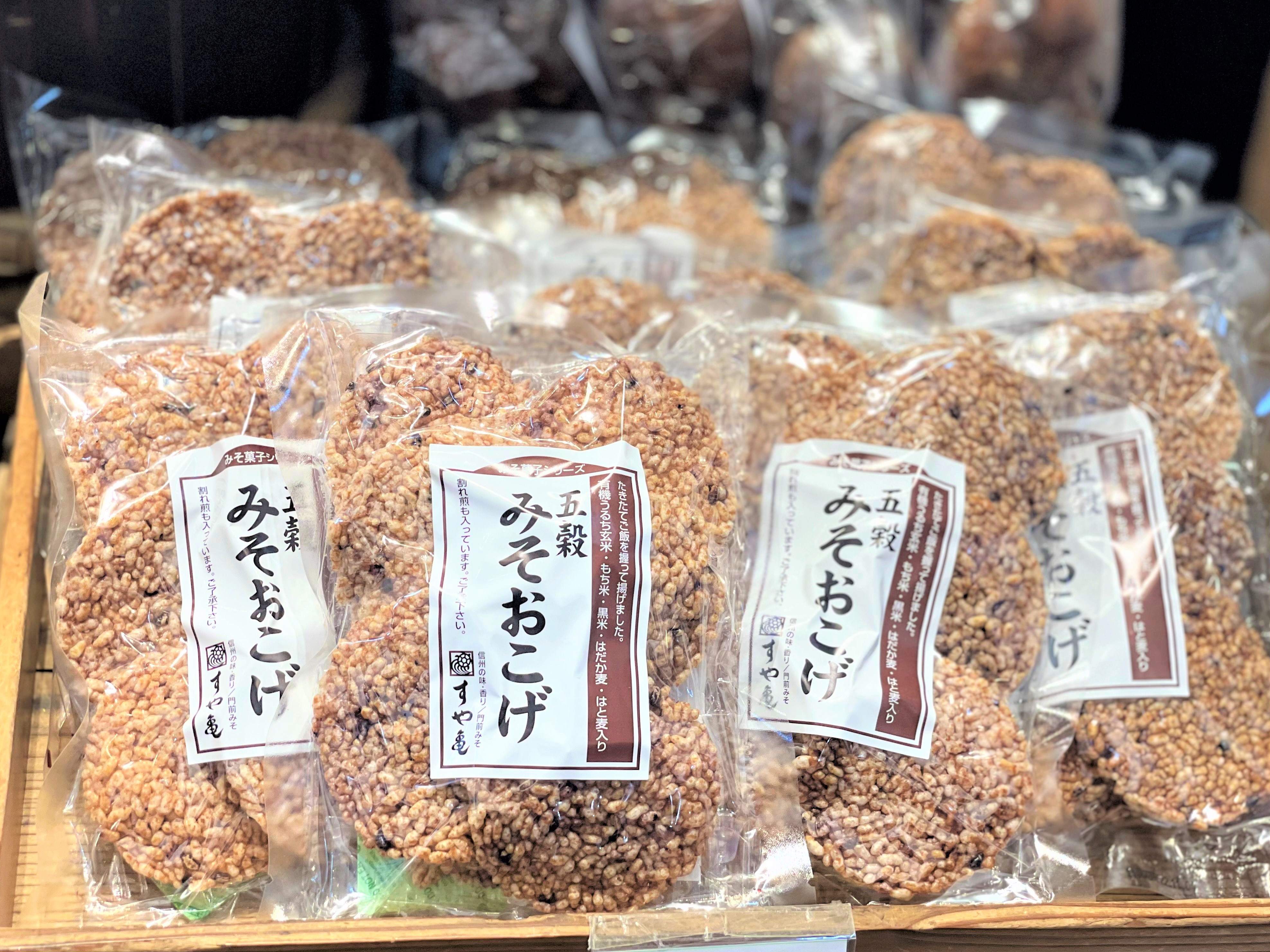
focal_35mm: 53
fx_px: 1944
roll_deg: -8.7
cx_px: 637
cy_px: 479
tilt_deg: -42.4
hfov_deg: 36.2
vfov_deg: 27.5
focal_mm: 6
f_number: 2
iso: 80
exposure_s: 1/100
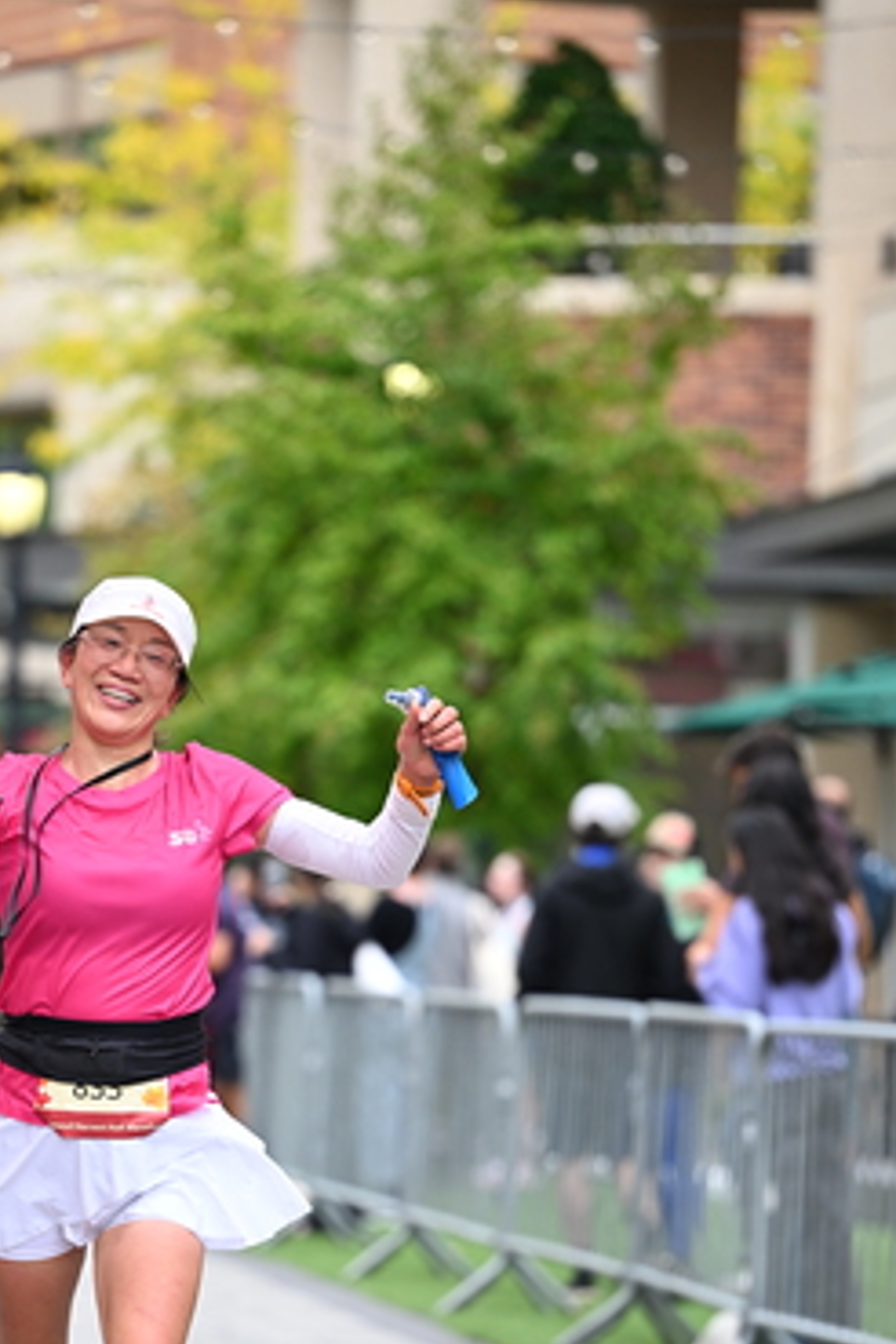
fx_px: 7242
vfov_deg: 10.6
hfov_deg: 7.1
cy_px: 918
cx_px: 242
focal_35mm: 194
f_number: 2.8
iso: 640
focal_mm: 130
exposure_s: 1/1600
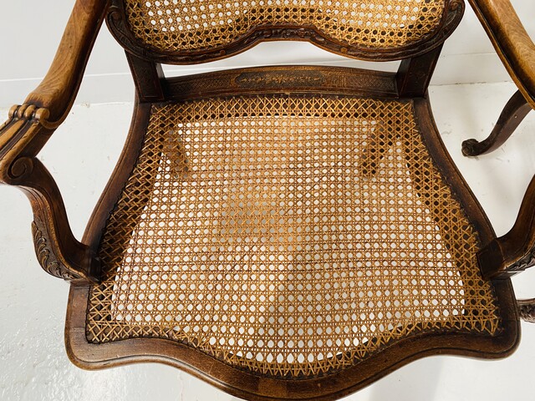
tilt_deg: -70.5
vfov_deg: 53.1
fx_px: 402
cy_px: 200
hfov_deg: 67.3
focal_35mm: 26
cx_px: 268
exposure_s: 1/93
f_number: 1.8
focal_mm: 4.25
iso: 125
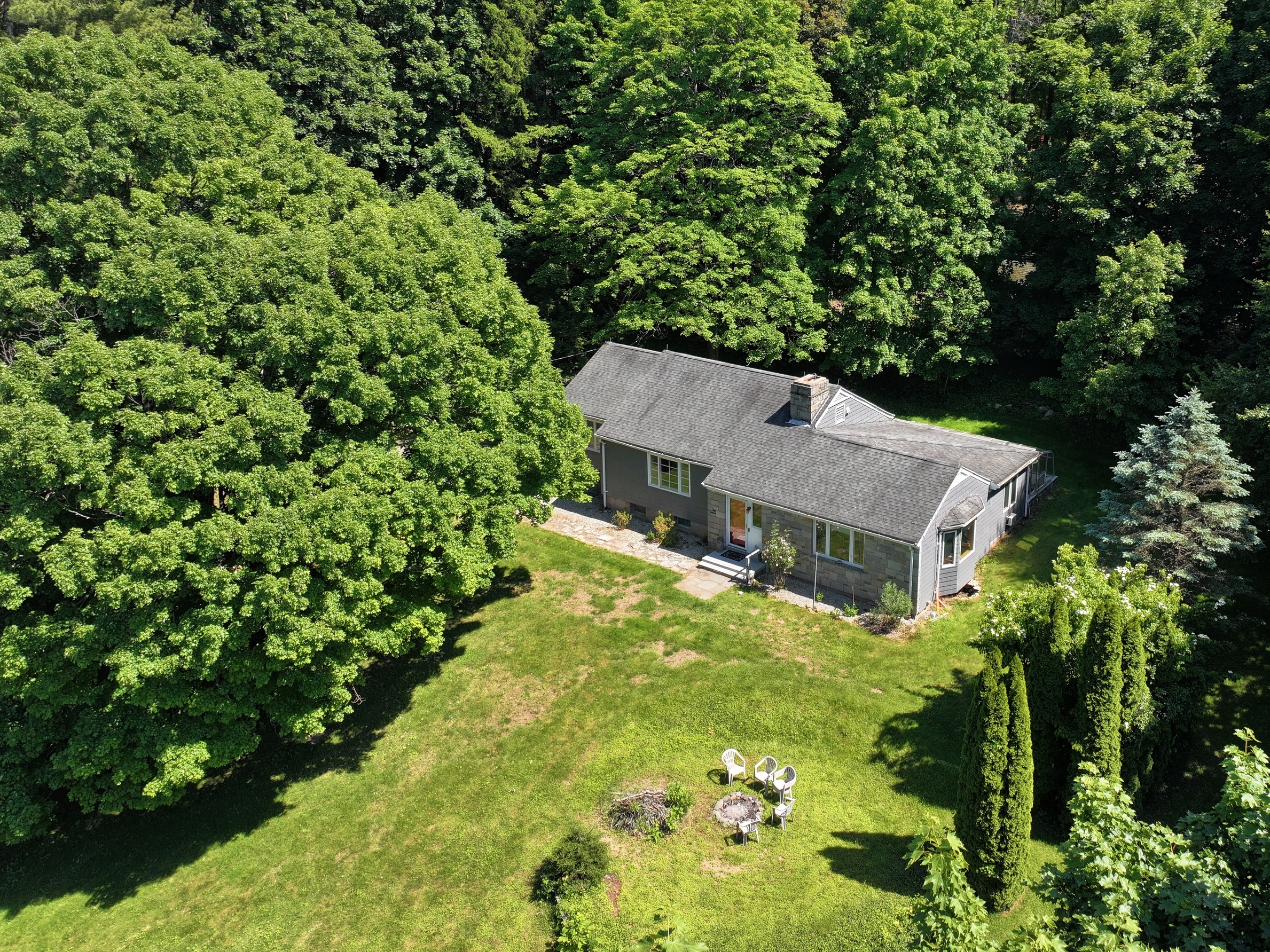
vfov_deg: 45.2
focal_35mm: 31
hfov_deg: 57.9
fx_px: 1137
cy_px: 378
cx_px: 766
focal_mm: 12.29
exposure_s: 1/1250
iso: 120
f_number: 2.8
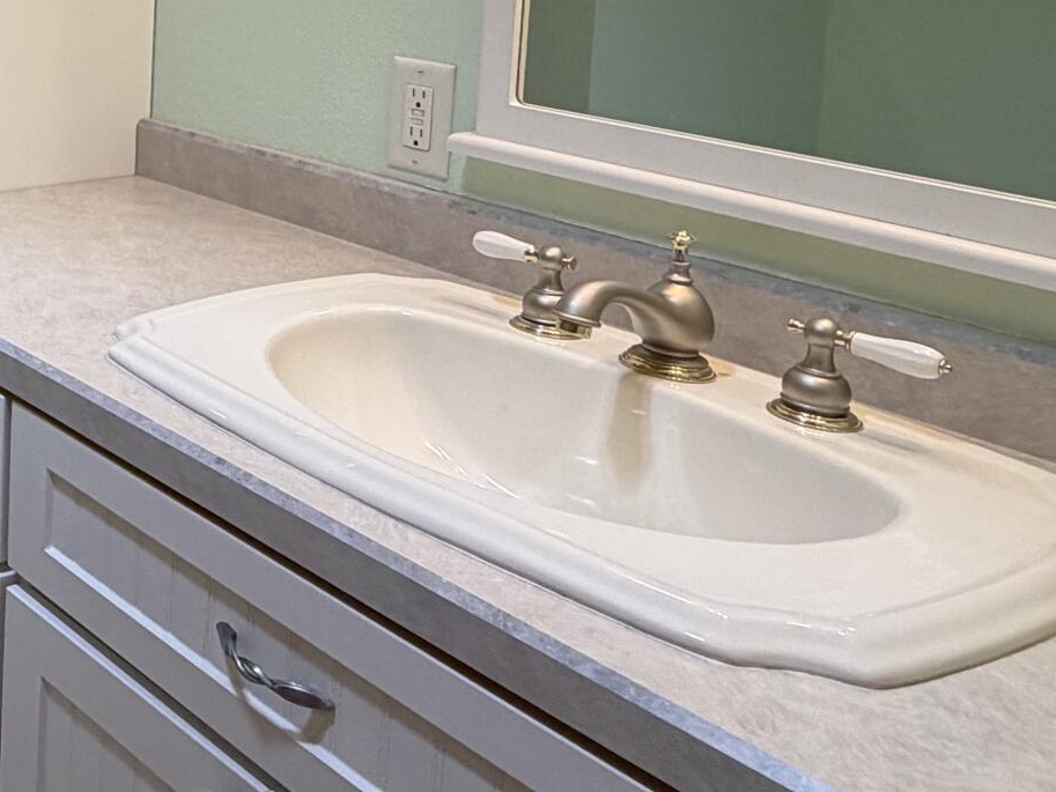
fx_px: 1403
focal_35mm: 46
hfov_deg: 33.0
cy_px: 7
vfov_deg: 29.5
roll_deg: +0.0
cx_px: -239
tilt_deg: -6.8
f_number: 2.2
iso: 160
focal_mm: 2.22
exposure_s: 1/120
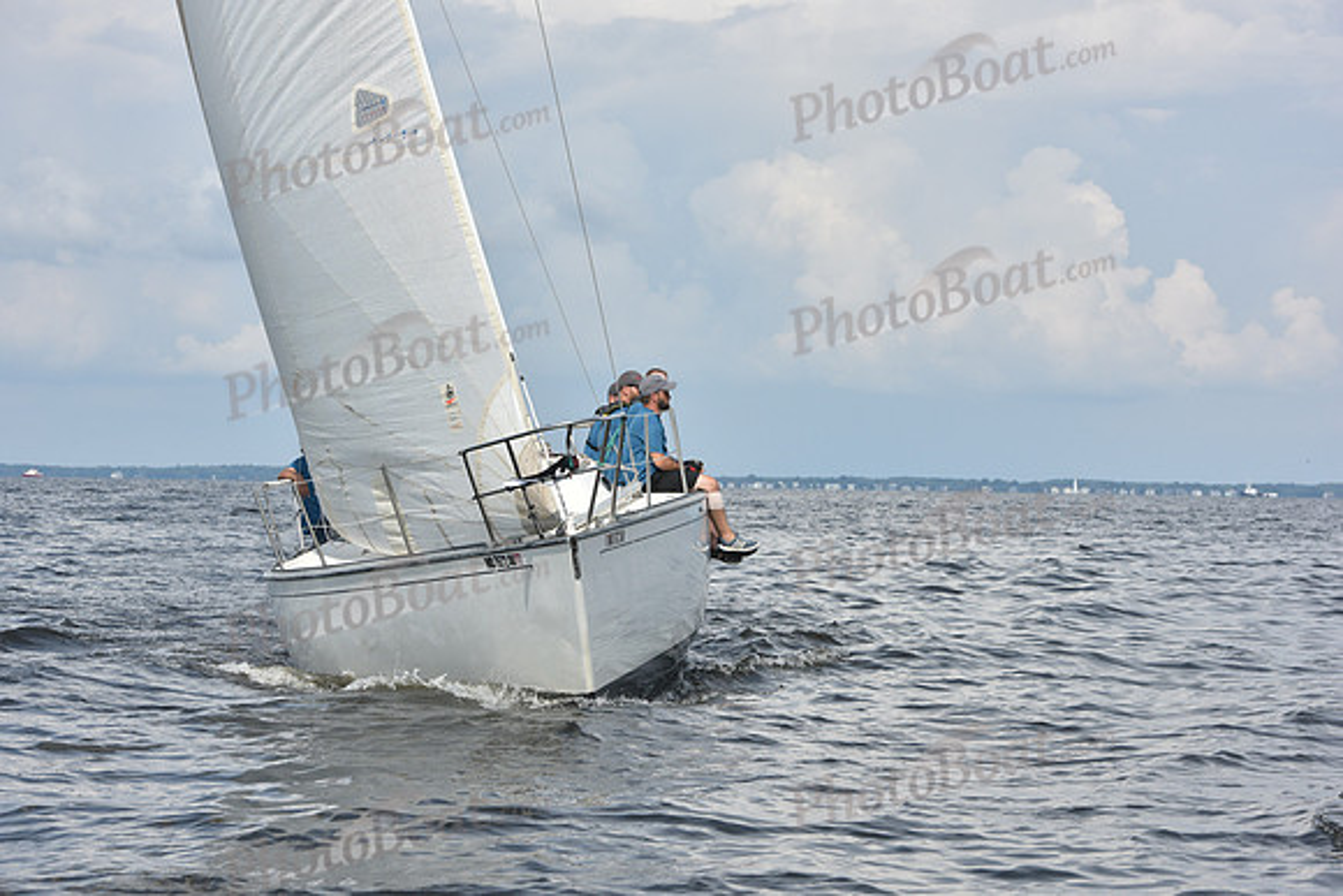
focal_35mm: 100
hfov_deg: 20.4
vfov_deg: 13.7
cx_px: 672
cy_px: 448
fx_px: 3731
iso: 320
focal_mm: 100
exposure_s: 1/1250
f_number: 9
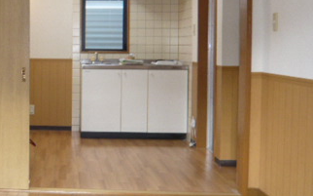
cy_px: 59
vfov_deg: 21.9
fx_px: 503
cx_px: 10
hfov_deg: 32.2
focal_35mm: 59
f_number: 2.8
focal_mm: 4.6
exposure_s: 1/30
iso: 125
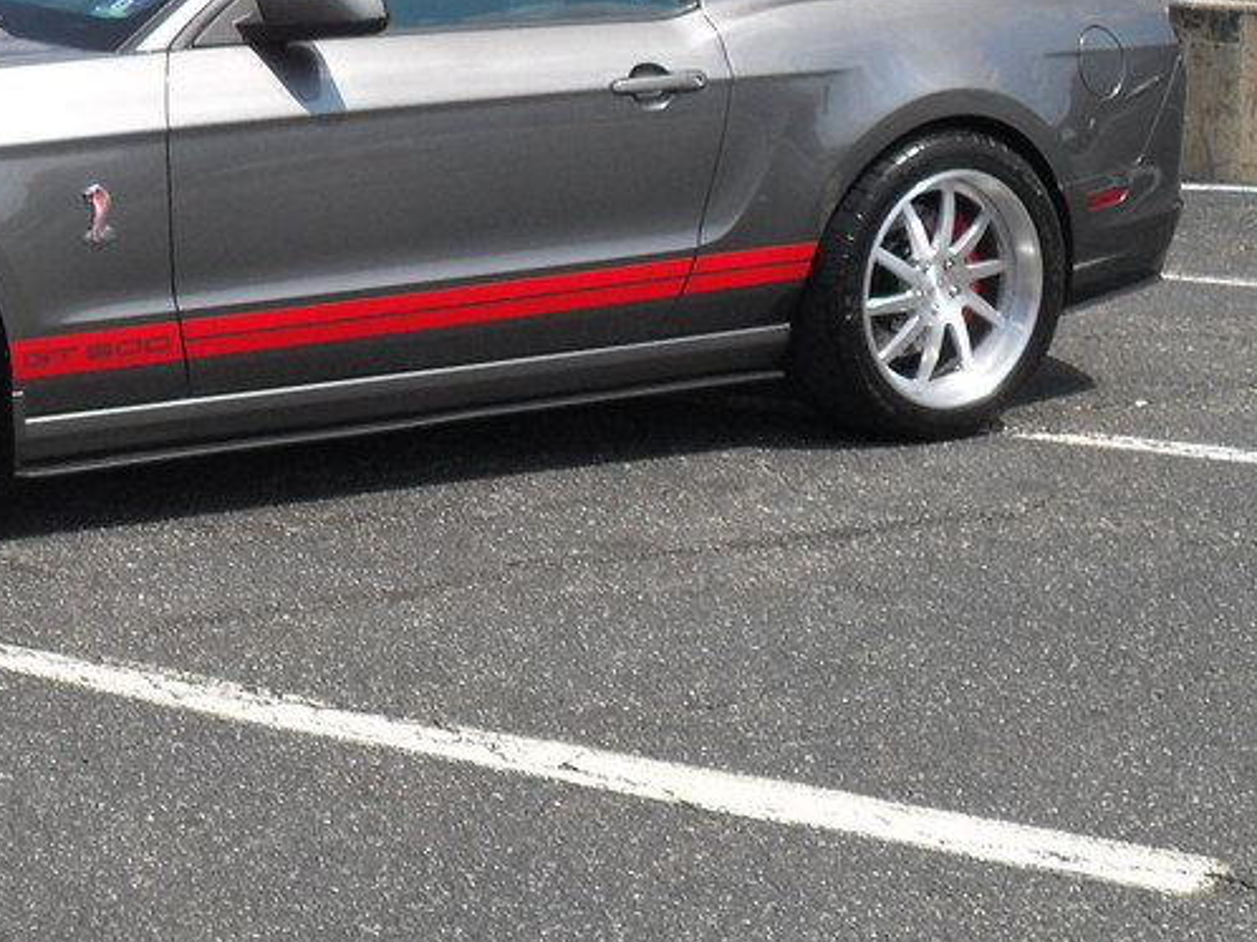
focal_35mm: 75
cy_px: 253
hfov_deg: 25.5
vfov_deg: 19.5
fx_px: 2722
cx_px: 221
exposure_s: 1/180
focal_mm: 6.2
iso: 100
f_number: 8.9
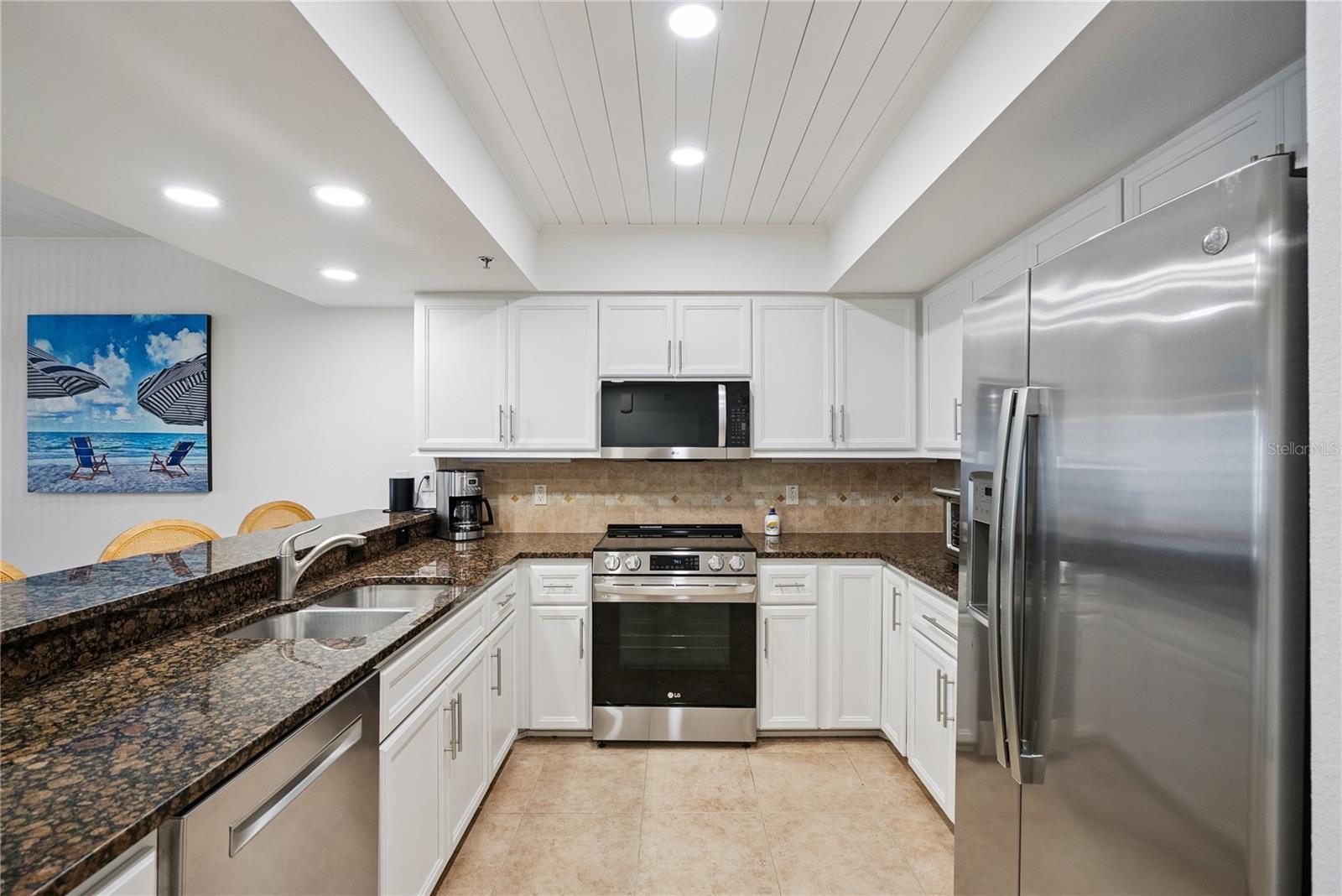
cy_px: 448
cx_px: 671
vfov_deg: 73.8
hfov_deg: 96.7
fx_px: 597
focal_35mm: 16
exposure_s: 1/50
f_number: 8
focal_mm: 16
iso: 1000
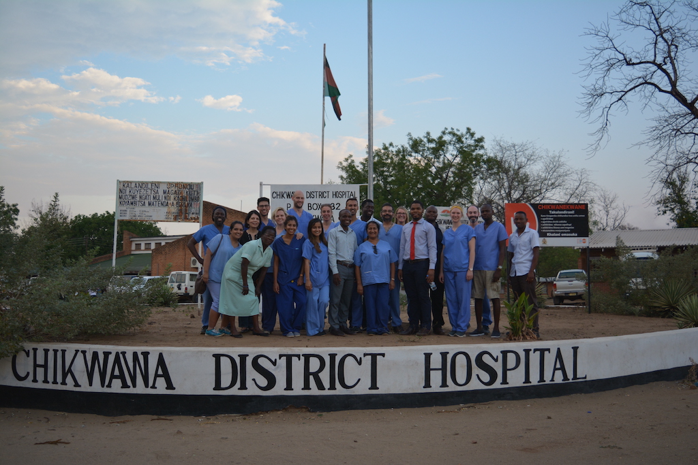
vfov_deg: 36.9
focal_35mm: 36
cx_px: 349
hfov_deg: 53.1
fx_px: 698
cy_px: 232
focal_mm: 24
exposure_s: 1/500
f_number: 4
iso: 280
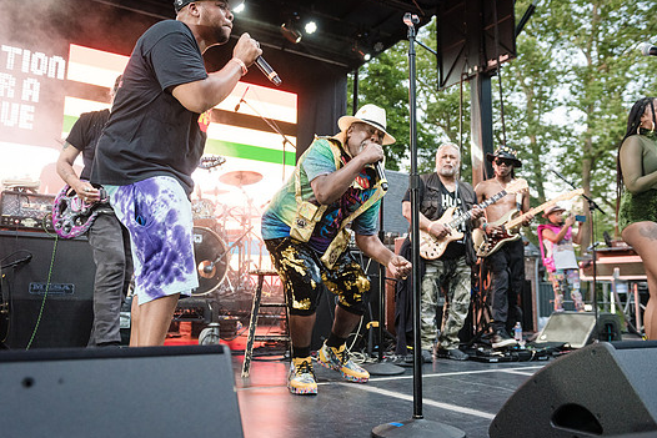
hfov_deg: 58.7
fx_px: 584
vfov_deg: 41.1
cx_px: 332
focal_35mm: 32
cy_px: 204
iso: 3200
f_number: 3.5
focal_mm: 29
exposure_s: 1/250
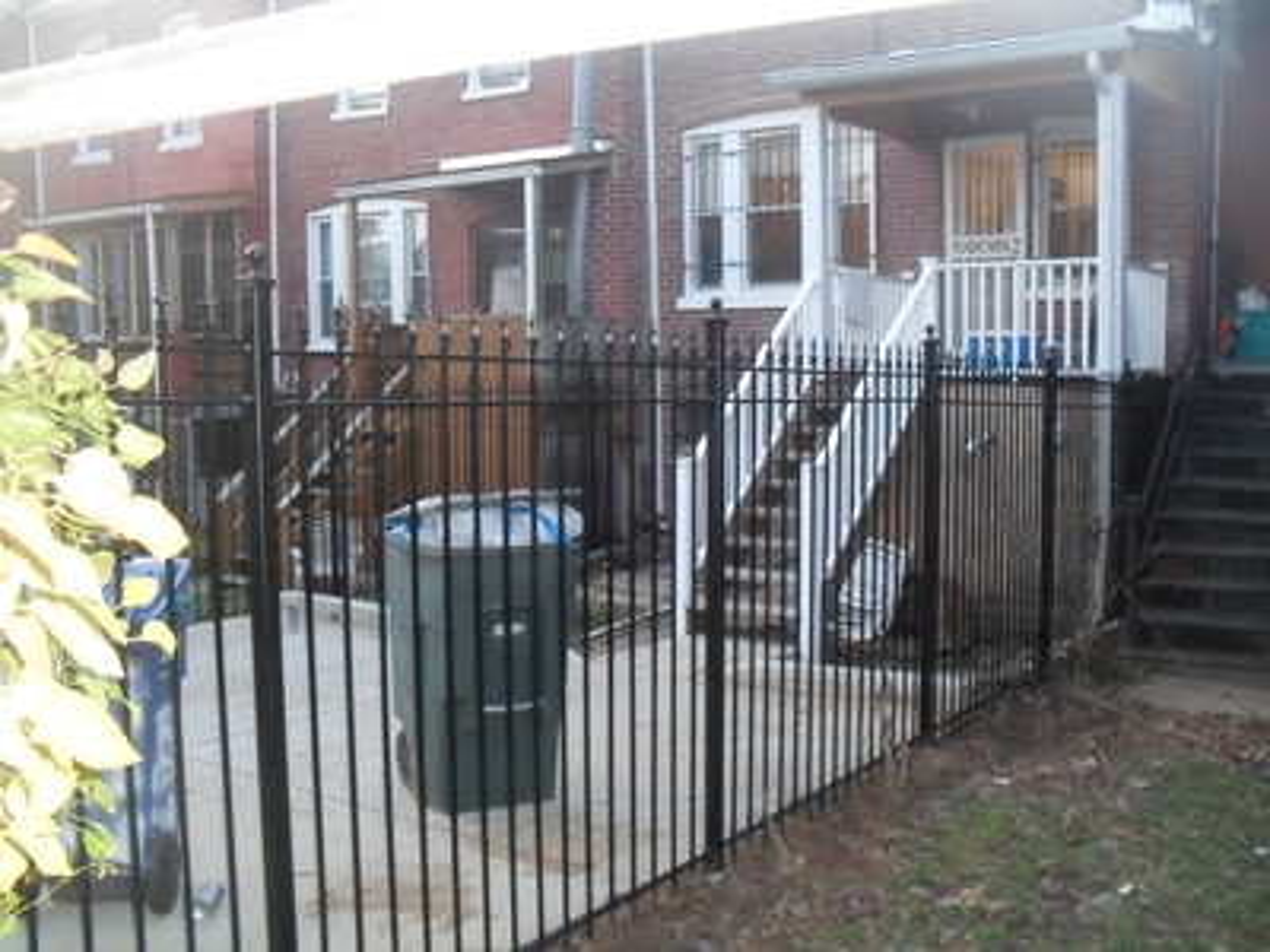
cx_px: 635
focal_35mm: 35
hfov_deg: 52.6
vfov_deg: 40.7
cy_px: 476
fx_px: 1284
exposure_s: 1/45
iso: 320
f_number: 3.2
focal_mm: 6.3
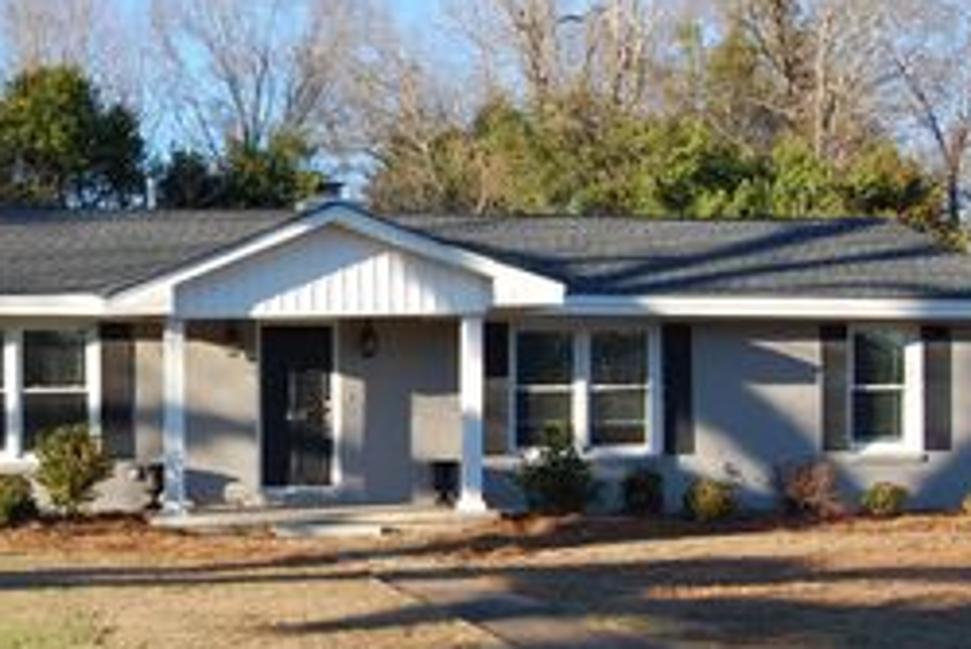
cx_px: 190
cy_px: 445
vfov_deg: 22.5
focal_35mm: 60
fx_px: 1619
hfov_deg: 32.4
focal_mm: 20
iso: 200
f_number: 7.1
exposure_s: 1/200
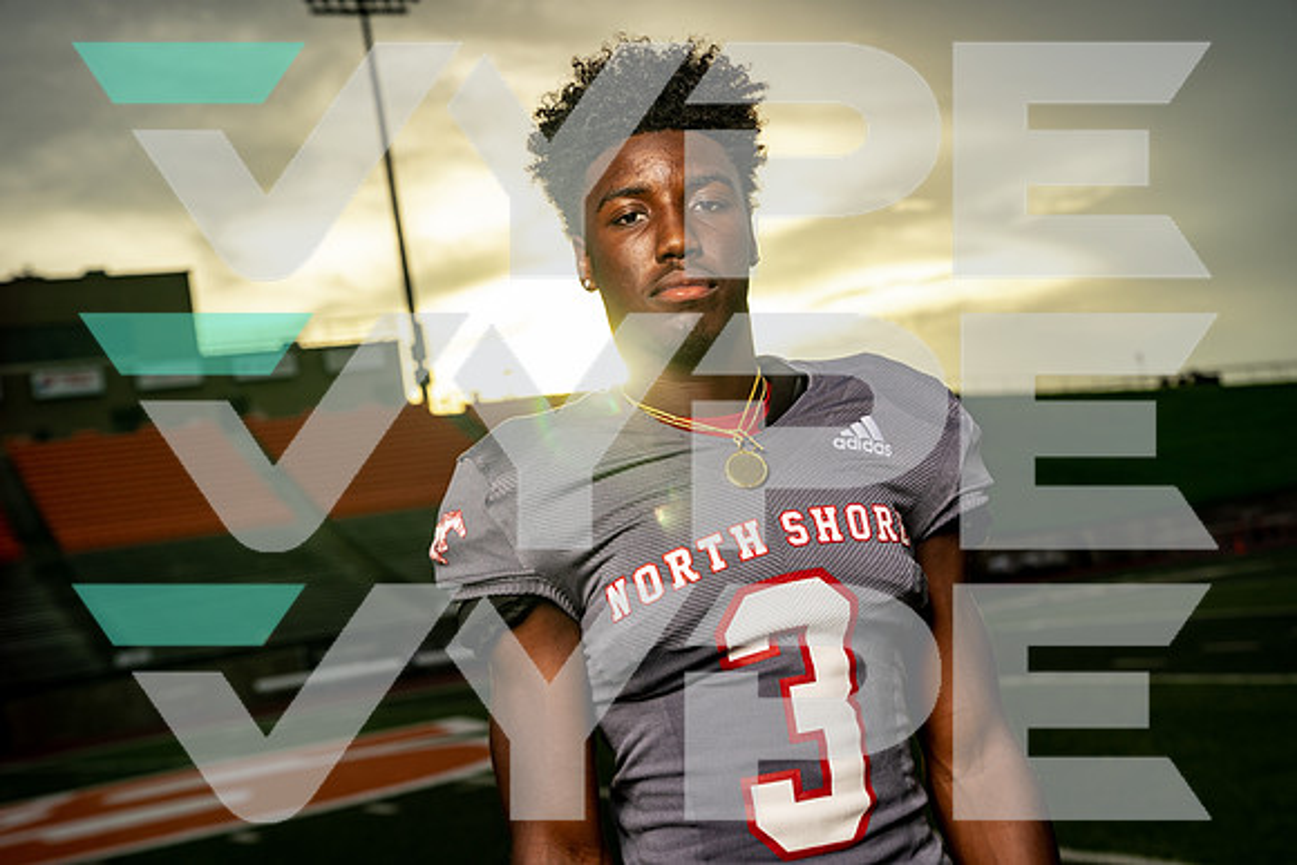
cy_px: 432
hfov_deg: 36.9
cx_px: 648
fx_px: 1946
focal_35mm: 54
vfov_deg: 25.1
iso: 200
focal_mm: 54
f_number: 5.6
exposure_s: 1/500
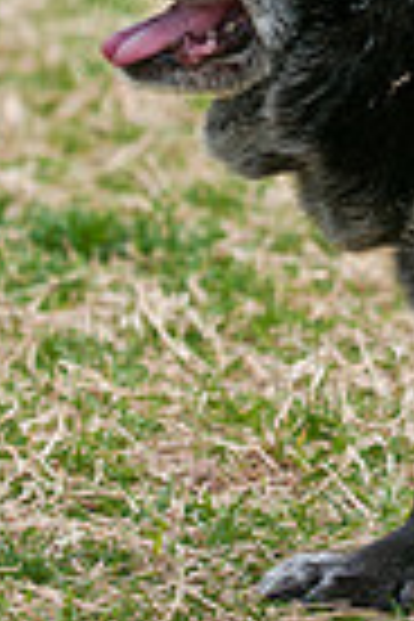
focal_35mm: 514
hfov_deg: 2.7
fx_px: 8859
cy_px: -22
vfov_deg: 4.0
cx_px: 461
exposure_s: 1/400
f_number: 5
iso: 200
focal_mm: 105
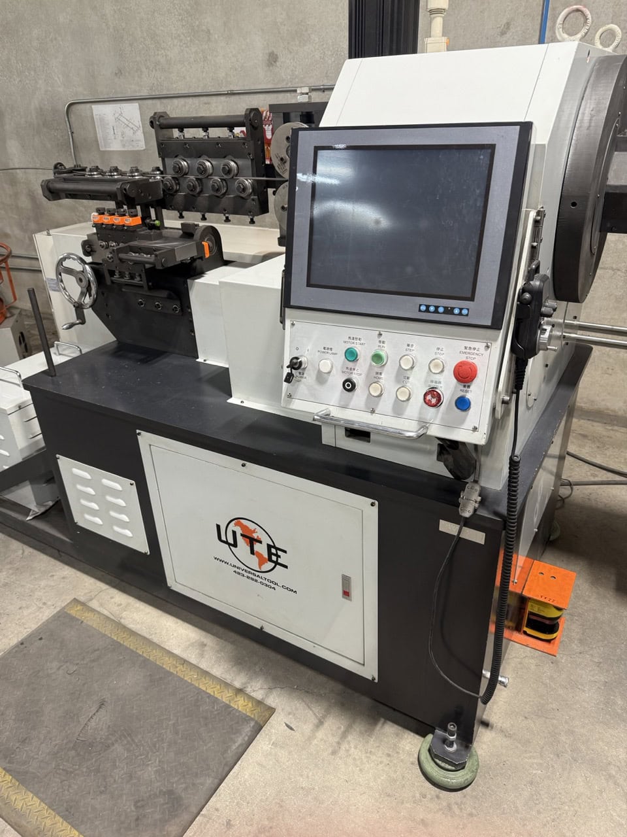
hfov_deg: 56.8
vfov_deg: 71.6
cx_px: 314
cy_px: 418
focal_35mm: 24
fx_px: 580
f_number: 1.8
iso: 160
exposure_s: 1/60
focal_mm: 6.8
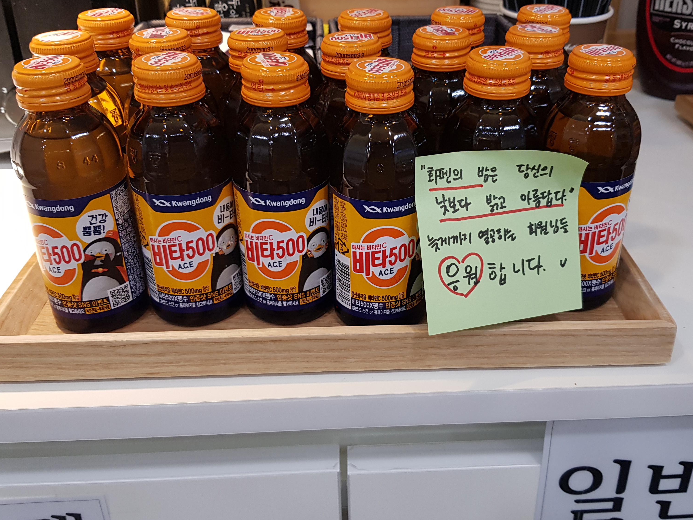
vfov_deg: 40.7
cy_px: 240
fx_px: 701
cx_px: 380
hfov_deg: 52.5
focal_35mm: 35
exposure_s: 1/60
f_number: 1.7
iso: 100
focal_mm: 4.3
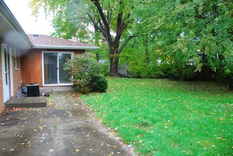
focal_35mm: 27
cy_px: 78
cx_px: 116
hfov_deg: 67.3
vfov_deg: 48.0
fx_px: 175
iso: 1000
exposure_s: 1/80
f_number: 4.5
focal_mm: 18
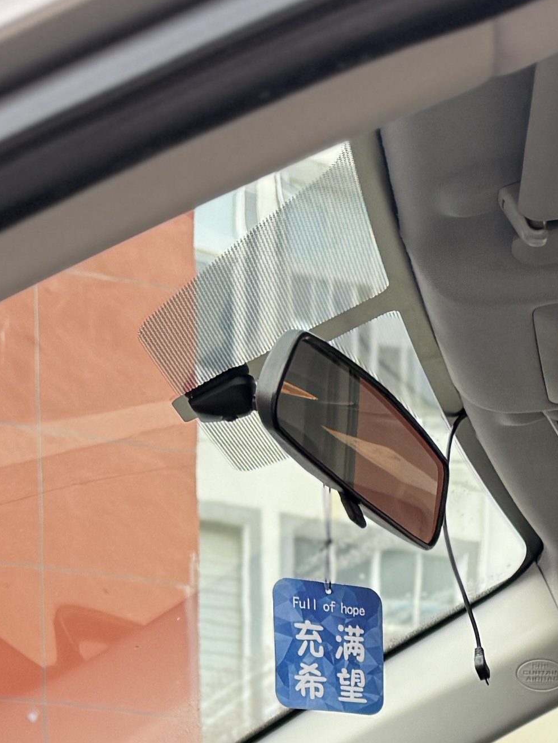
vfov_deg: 15.4
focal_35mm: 104
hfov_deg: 13.9
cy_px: 1452
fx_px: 2235
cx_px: 610
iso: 64
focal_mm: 6.76
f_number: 1.78
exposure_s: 1/288
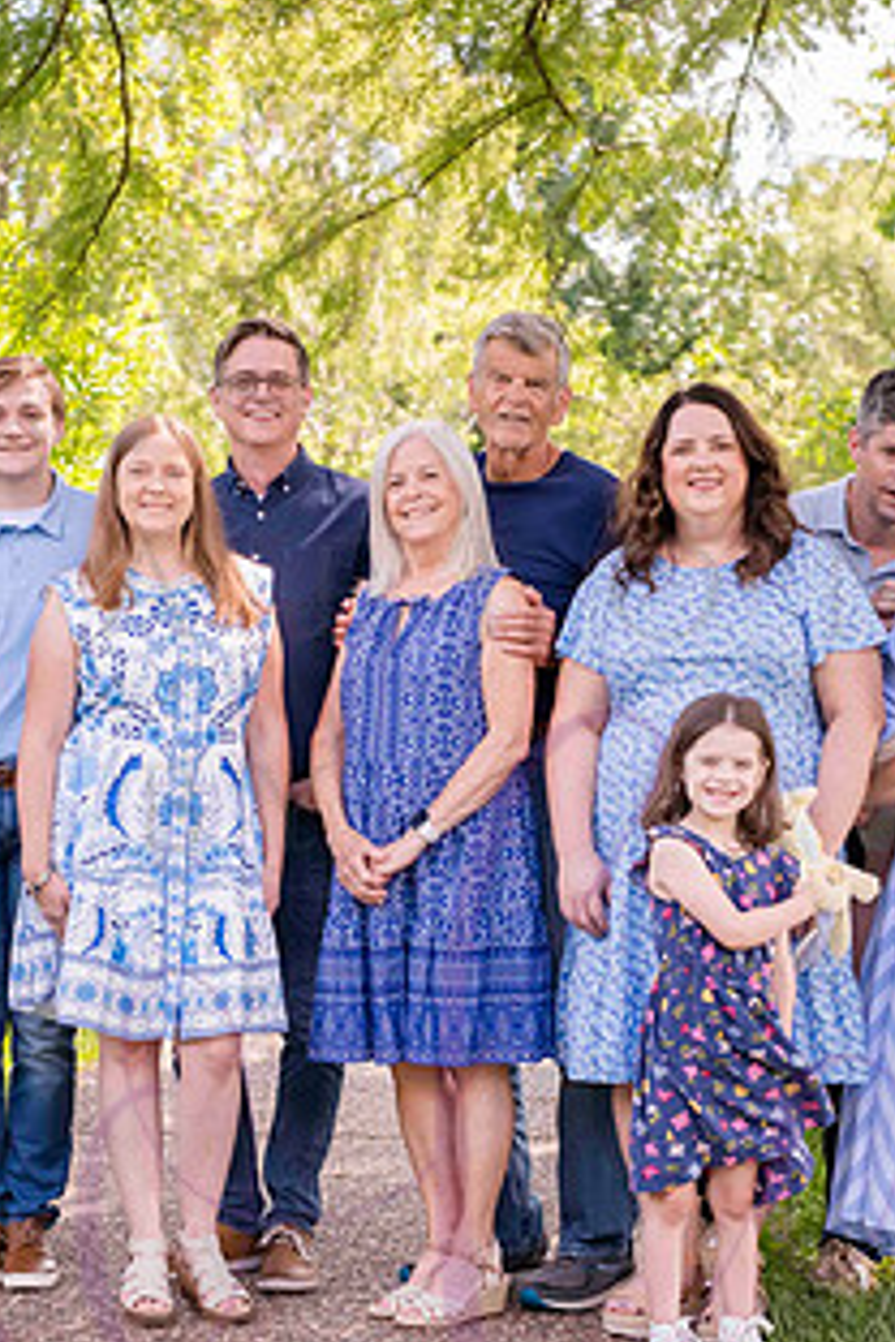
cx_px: 314
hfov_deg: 14.7
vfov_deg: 21.9
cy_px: 798
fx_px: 3468
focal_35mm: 93
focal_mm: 50
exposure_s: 1/320
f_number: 4
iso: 400
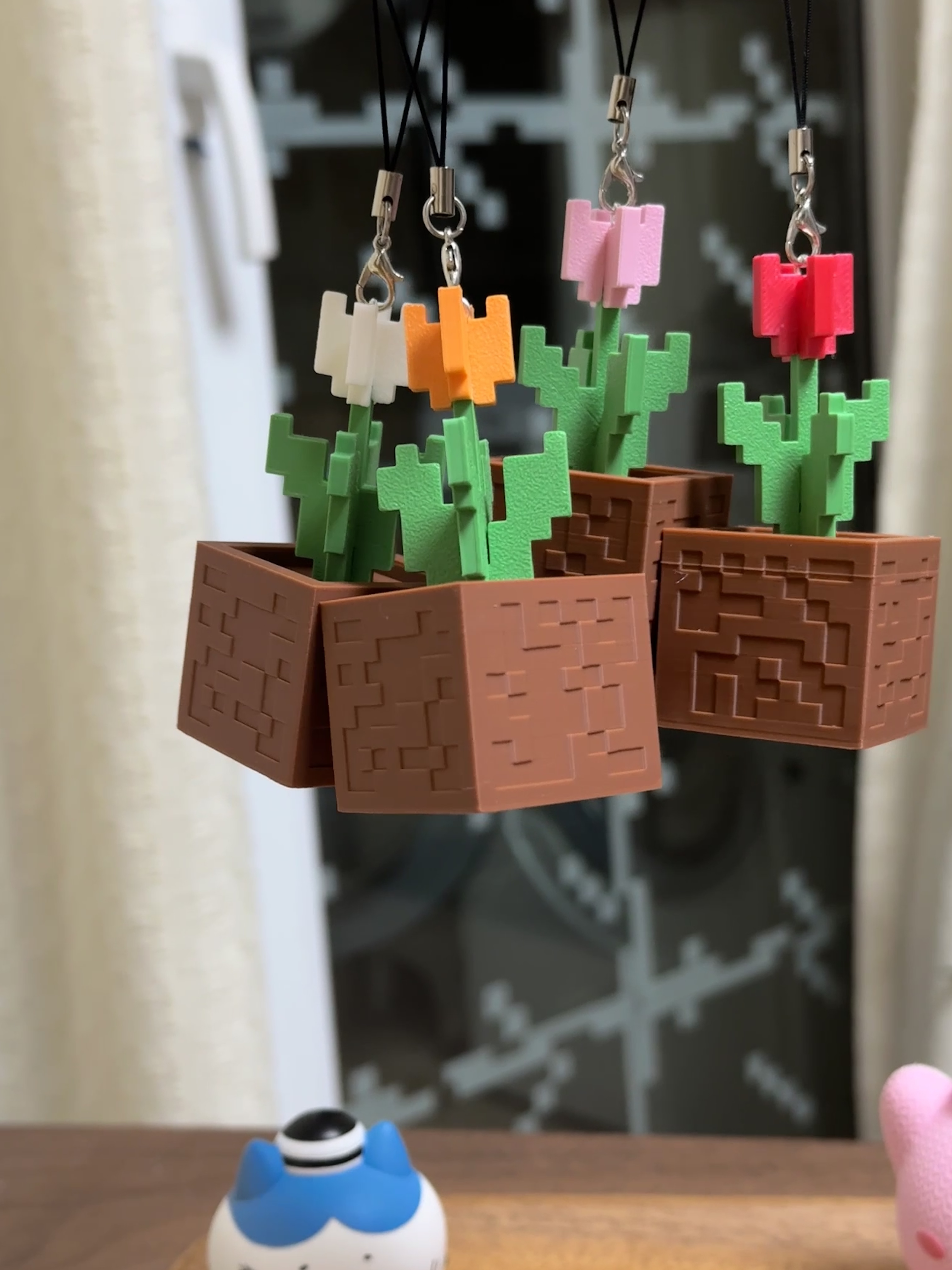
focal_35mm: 48
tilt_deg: -10.6
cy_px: 635
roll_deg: +3.4
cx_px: 476
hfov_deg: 30.3
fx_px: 1760
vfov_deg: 39.7
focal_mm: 6.76
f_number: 1.78
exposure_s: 1/62
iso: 100
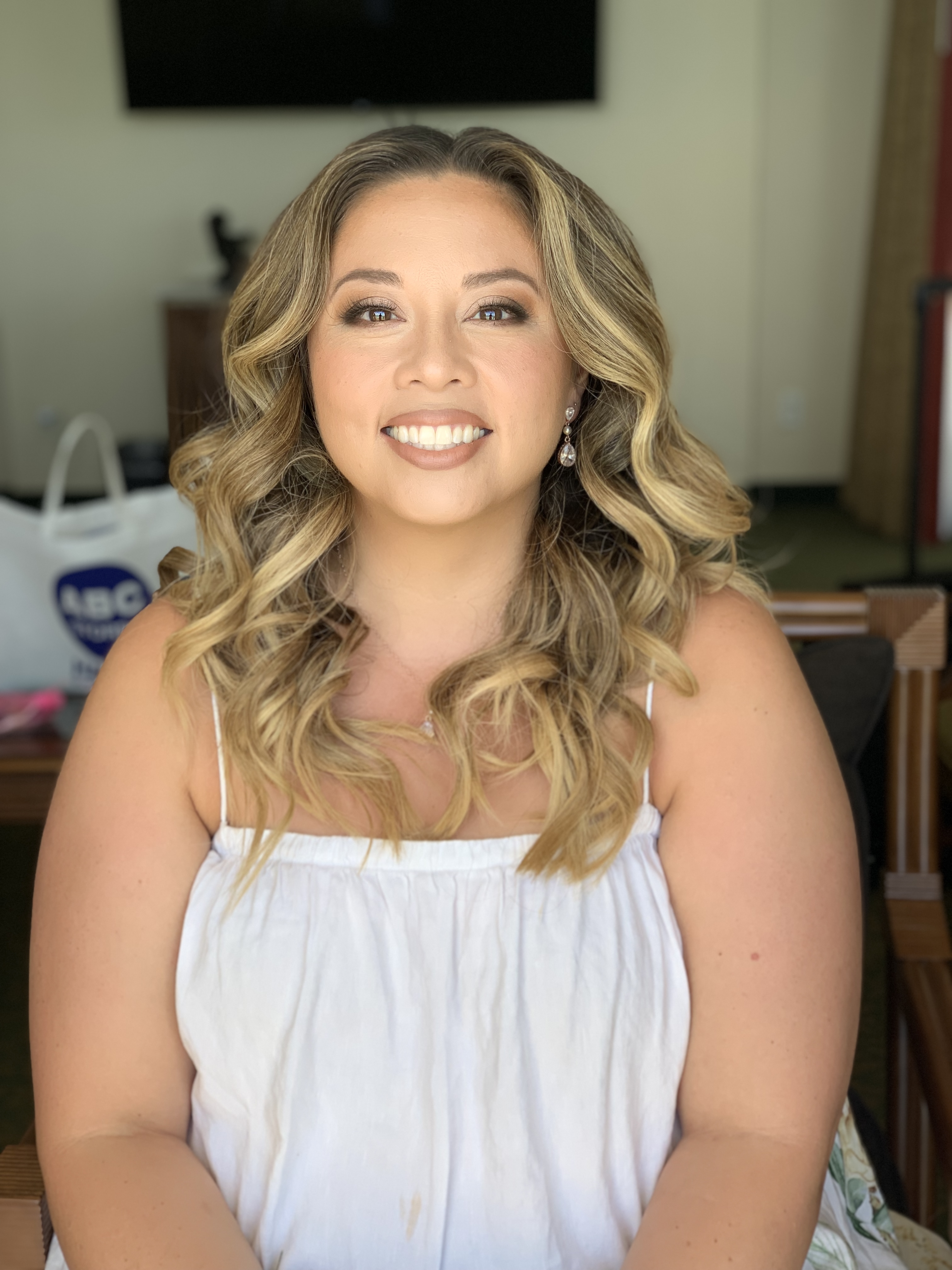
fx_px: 1907
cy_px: 635
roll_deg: +1.1
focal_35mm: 52
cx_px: 476
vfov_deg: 36.8
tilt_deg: -13.8
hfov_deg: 28.0
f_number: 2.4
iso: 20
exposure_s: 1/122
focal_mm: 6
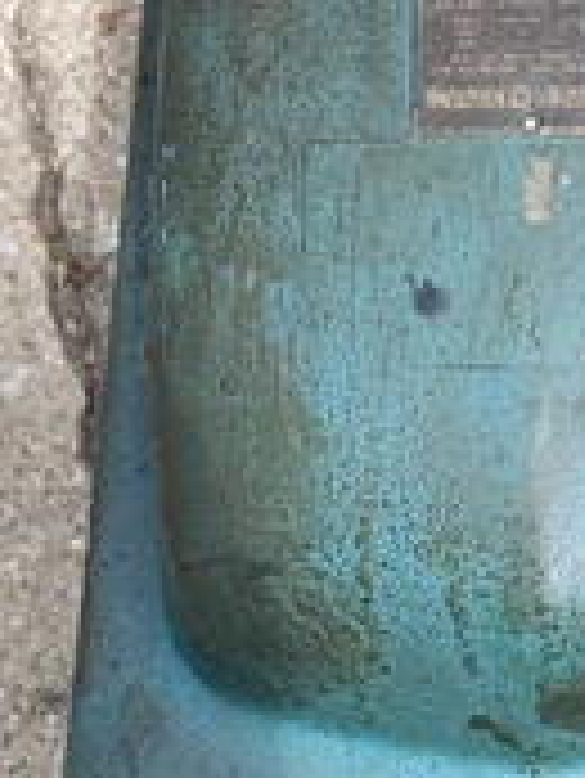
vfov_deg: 32.1
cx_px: 531
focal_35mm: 60
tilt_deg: -73.0
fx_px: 1350
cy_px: 468
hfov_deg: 23.8
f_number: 1.8
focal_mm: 4.25
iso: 32
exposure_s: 1/531
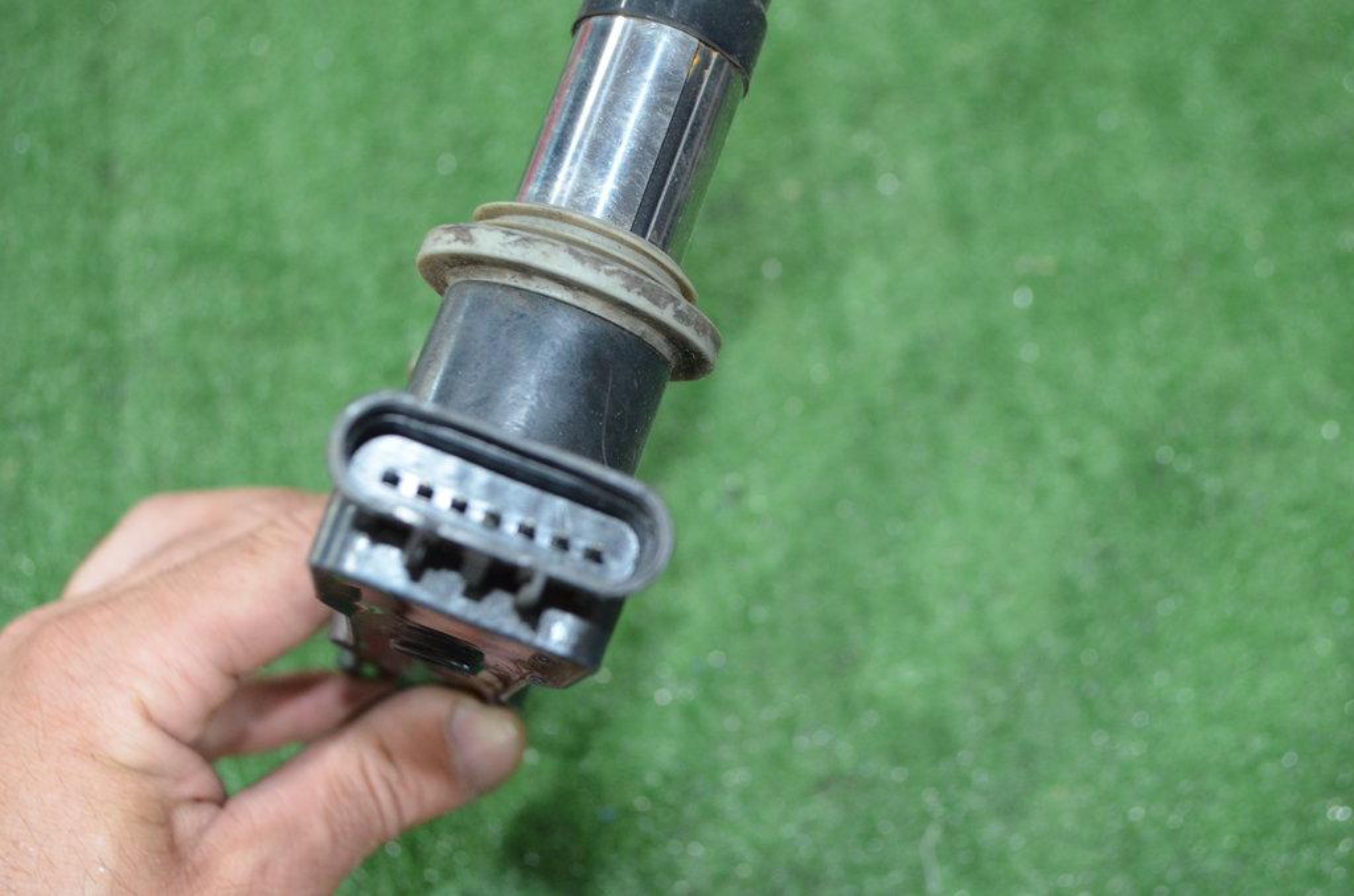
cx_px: 677
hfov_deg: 37.9
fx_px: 1970
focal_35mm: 52
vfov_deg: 25.6
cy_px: 448
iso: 1800
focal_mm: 35
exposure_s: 1/60
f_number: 5
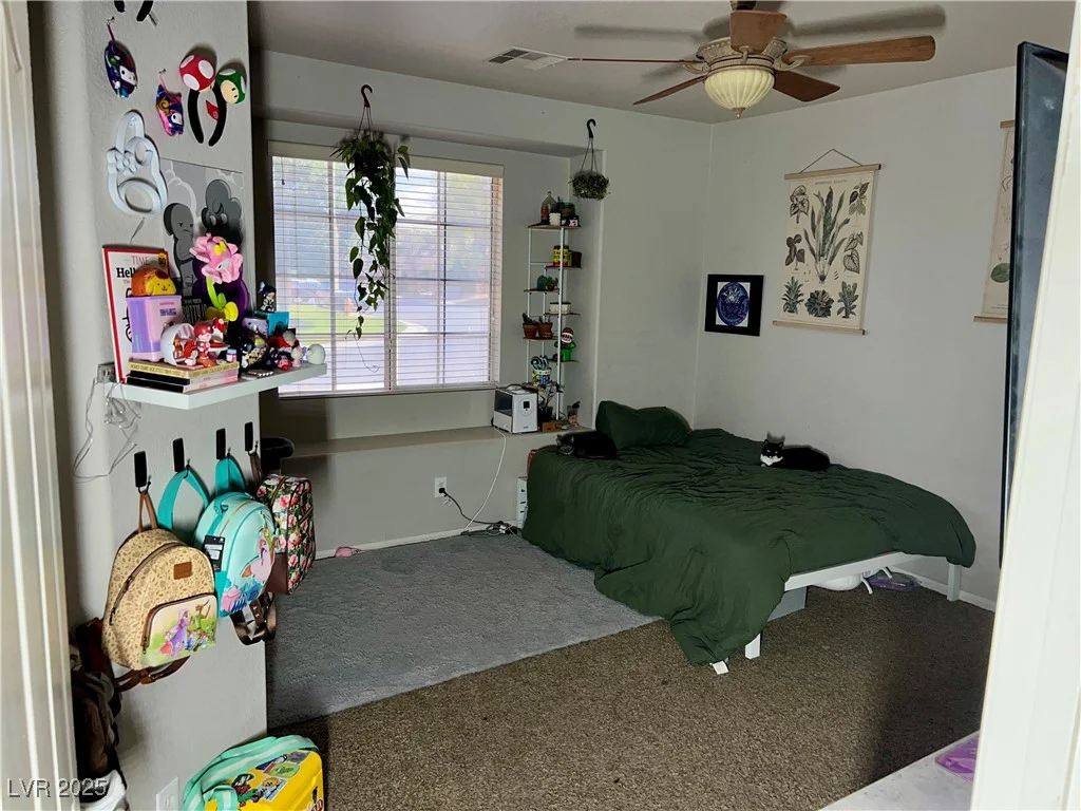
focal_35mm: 26
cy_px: 406
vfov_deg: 53.1
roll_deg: -1.9
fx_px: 812
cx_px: 540
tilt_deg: -9.0
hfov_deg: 67.3
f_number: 1.5
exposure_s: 1/120
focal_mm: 5.7
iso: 64
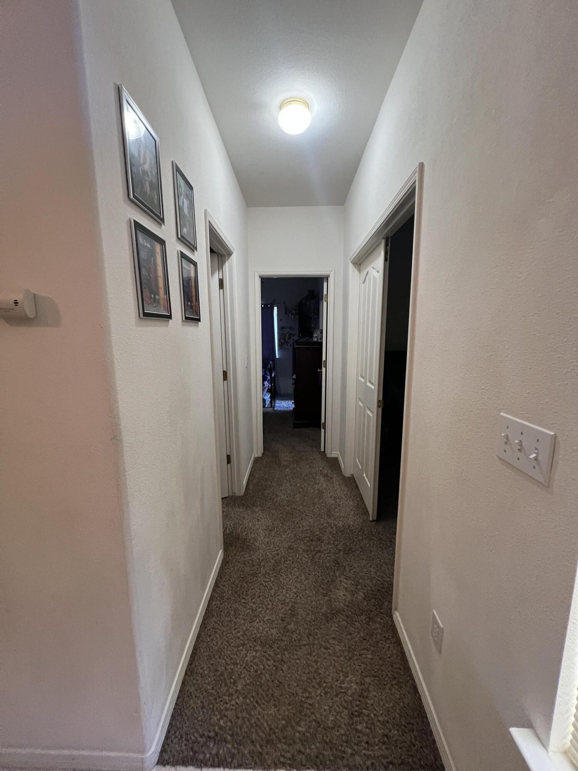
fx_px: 289
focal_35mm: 13
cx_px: 289
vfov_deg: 106.2
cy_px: 386
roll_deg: +0.3
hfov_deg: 89.9
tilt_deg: -9.4
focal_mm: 1.57
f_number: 1.8
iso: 400
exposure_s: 1/60
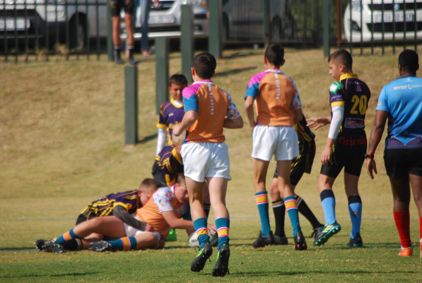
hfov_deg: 4.6
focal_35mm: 450
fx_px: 5280
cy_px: 142
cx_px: 211
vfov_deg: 3.1
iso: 200
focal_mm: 300
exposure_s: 1/800
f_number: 5.6
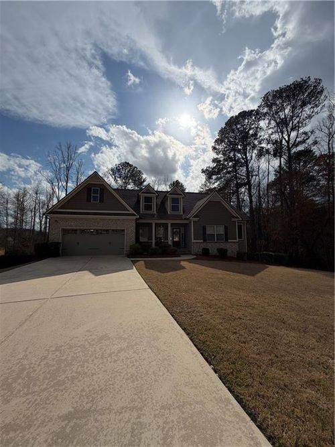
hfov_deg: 85.7
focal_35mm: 14
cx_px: 168
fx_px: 181
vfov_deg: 102.1
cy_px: 224
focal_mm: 2.22
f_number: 2.2
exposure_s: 1/3289
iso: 25
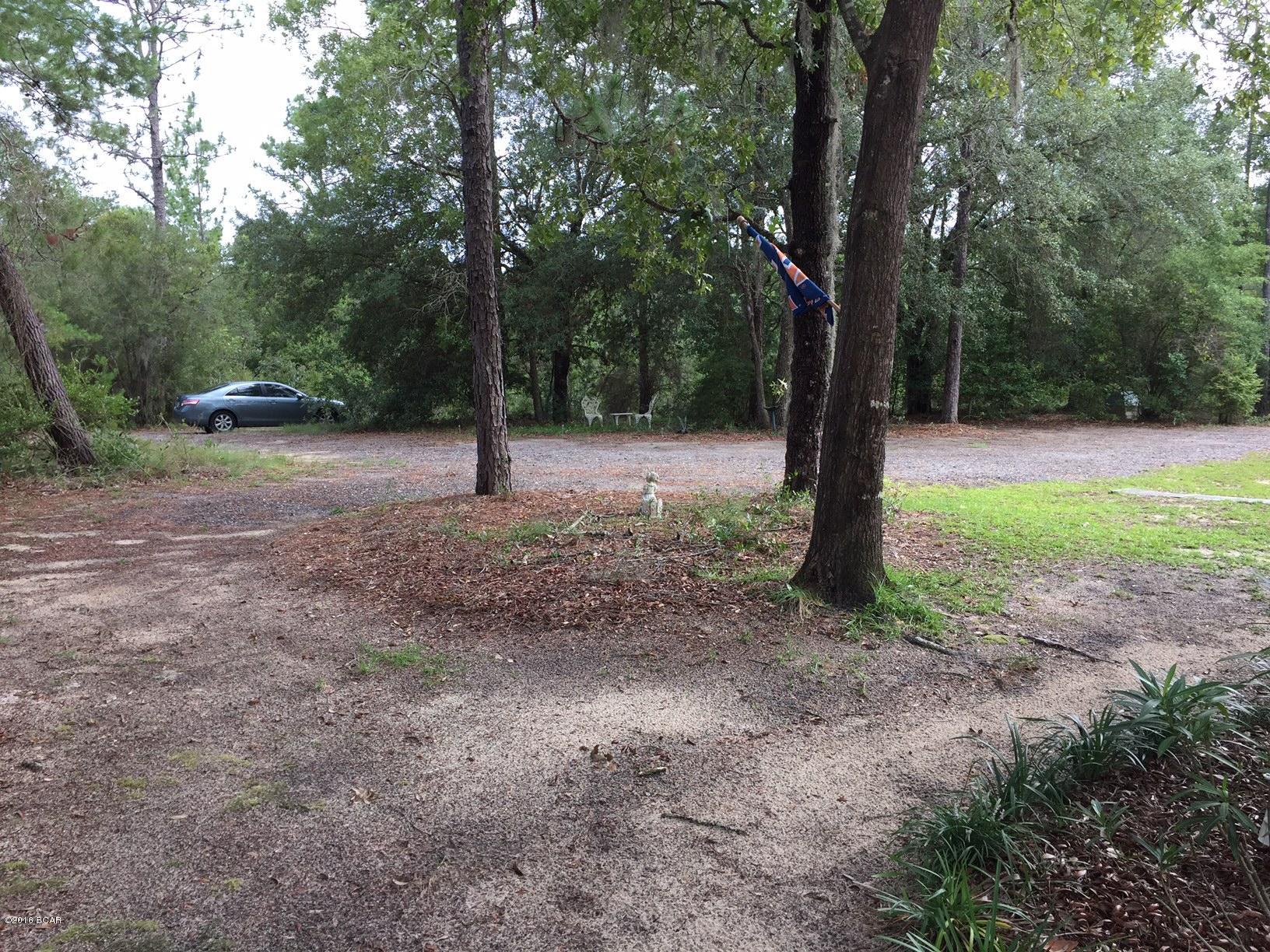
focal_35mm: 29
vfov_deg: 48.2
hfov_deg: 61.7
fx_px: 1064
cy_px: 476
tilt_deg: -6.7
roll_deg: -0.2
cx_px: 635
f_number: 2.2
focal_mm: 4.15
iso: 32
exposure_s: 1/183
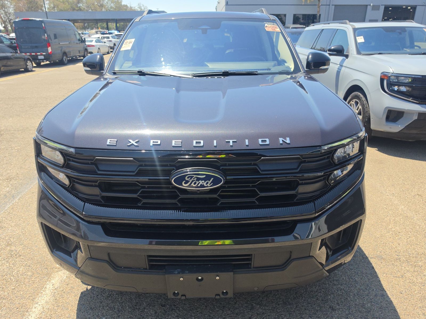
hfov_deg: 73.9
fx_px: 283
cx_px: 213
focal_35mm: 23
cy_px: 160
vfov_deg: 58.9
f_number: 1.4
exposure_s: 1/3159
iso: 63
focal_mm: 6.5
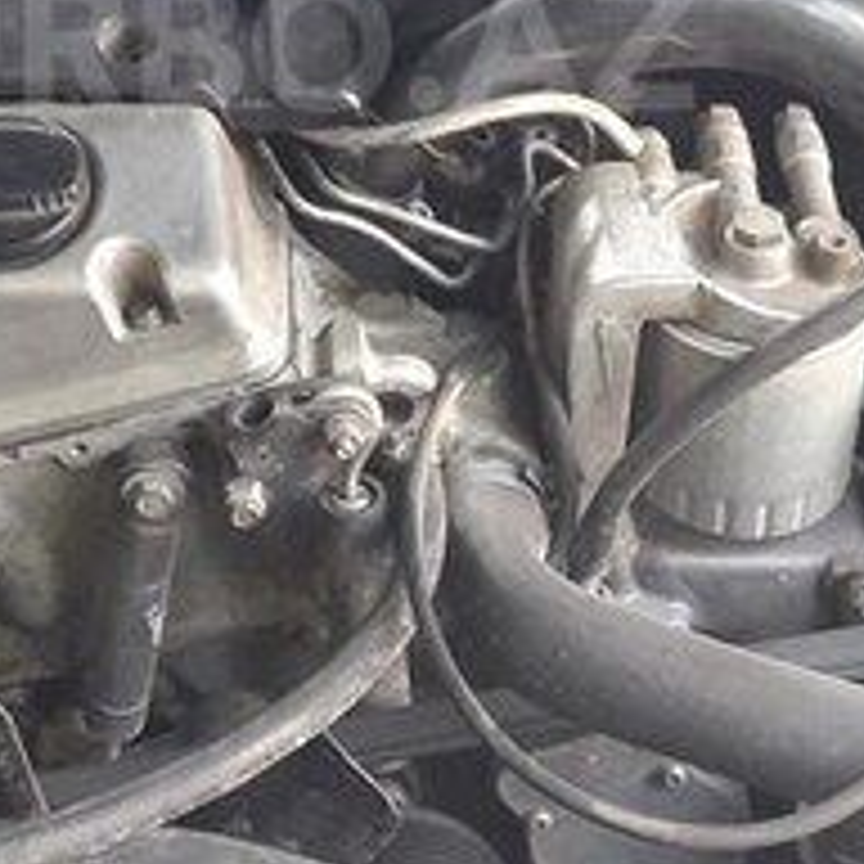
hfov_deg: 20.3
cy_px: 43
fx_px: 2400
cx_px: 234
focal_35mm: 85
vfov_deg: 19.9
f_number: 1.9
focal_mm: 3.7
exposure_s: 1/33
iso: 100
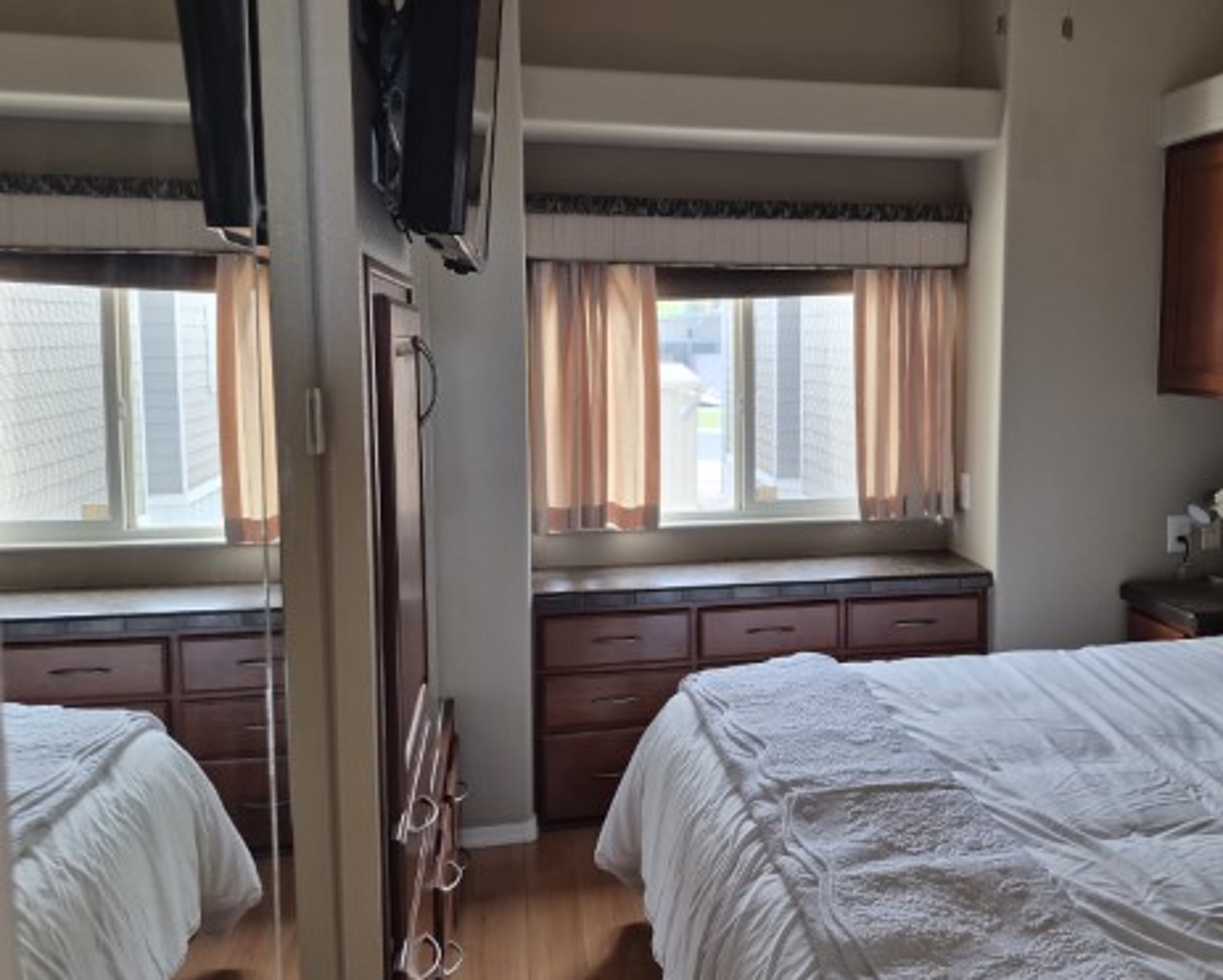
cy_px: 452
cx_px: 803
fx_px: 1123
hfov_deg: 56.1
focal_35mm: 31
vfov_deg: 47.1
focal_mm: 5.4
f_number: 1.8
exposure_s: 1/120
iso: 160
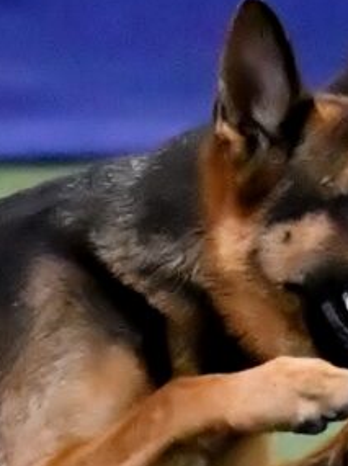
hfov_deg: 1.6
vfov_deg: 2.2
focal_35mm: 908
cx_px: -90
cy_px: 511
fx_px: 12198
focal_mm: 70
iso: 6400
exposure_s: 1/500
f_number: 2.8
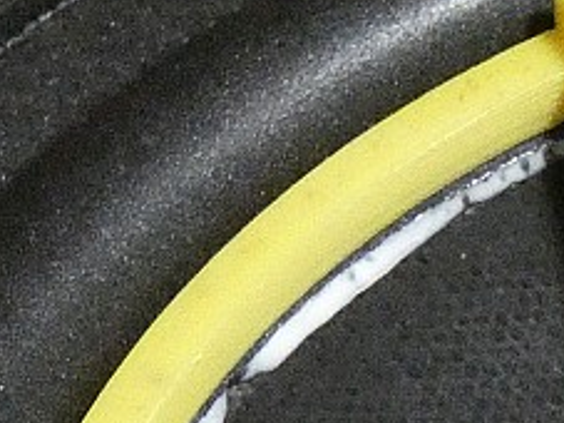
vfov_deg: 4.5
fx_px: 5309
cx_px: 1153
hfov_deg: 5.9
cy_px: 816
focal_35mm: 326
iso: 3200
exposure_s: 1/80
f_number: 4.4
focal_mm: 13.3
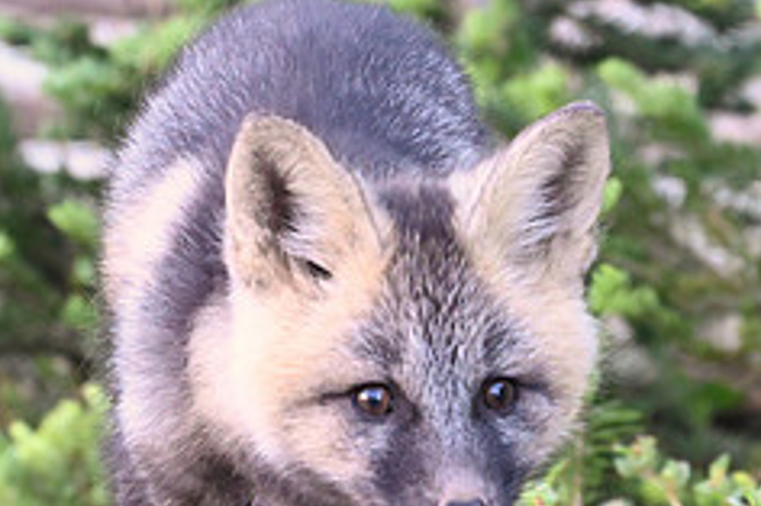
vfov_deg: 0.5
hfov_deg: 0.7
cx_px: 590
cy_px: 388
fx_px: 62399
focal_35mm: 2954
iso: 6400
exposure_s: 1/125
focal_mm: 1200
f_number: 13
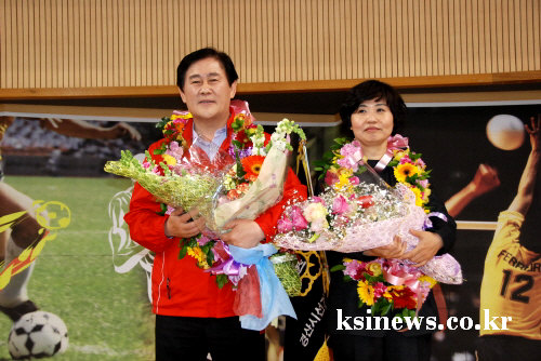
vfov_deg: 25.8
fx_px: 789
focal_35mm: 52
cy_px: 180
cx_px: 270
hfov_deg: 37.8
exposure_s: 1/60
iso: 800
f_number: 5
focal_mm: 35
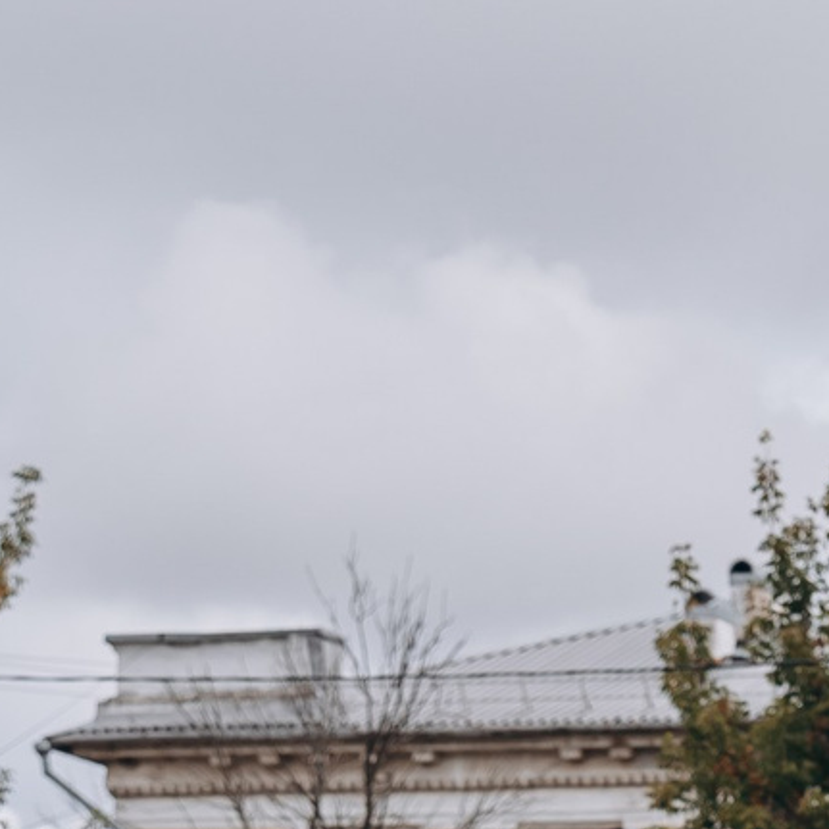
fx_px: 5202
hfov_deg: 8.6
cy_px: 1622
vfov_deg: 8.6
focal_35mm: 192
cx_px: 1714
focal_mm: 38
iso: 100
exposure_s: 1/500
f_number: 4
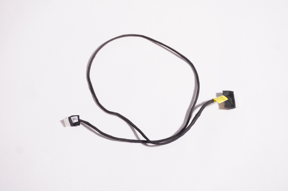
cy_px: 96
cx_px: 144
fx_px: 396
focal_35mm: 50
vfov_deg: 27.2
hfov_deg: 40.0
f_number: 5.6
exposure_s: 1/13
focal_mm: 33
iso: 125
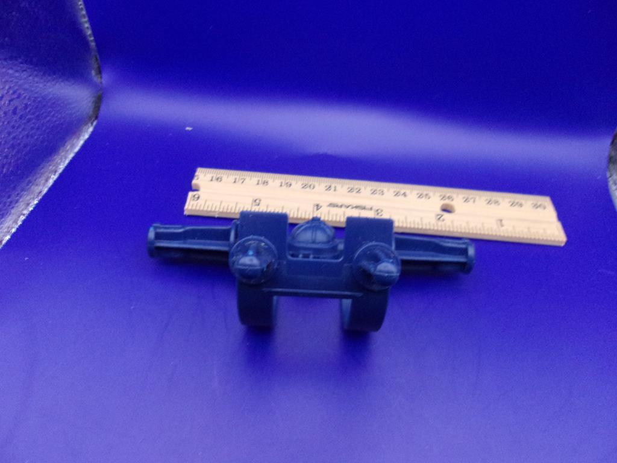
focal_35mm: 27
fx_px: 481
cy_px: 232
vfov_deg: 51.4
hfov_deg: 65.3
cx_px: 308
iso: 456
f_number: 3
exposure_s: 1/17
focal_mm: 4.9
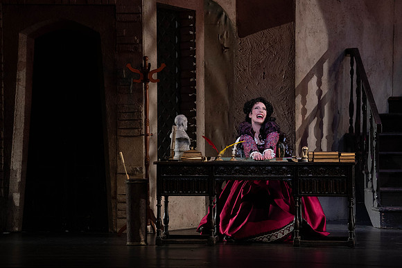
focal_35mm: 200
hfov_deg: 10.3
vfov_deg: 6.9
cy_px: 134
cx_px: 201
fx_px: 2234
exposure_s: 1/250
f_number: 7.1
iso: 3200
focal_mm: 200
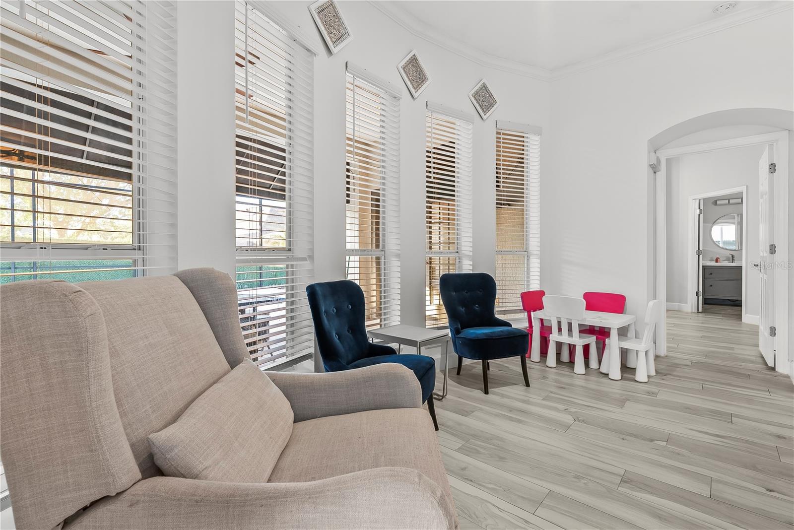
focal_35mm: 16
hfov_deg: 96.7
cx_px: 397
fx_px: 353
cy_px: 265
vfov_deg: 73.8
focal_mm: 16
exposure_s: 1.6
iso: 100
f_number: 8
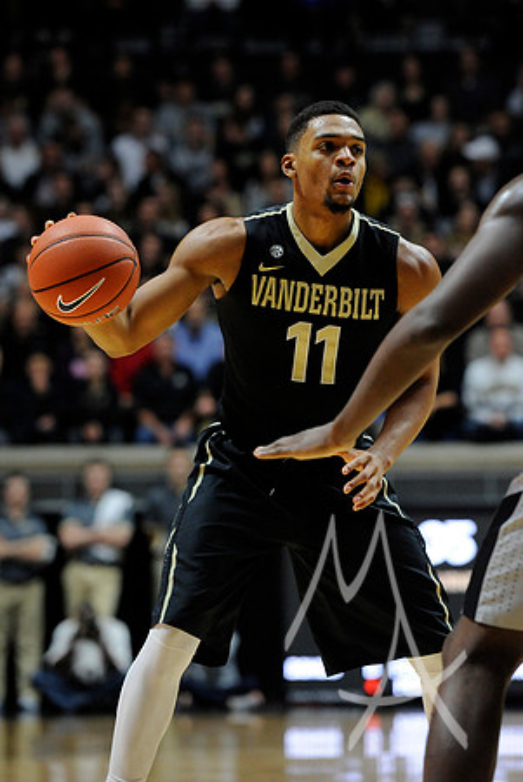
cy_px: 391
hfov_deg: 7.9
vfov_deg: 11.7
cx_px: 262
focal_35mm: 175
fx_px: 3804
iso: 4000
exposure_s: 1/1000
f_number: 3.5
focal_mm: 175
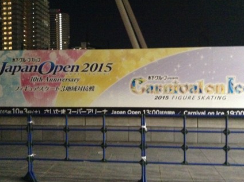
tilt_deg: -5.7
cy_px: 92
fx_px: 246
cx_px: 124
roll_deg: +0.0
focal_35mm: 35
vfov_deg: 40.6
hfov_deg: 52.7
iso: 640
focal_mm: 3.3
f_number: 2.4
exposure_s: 1/15
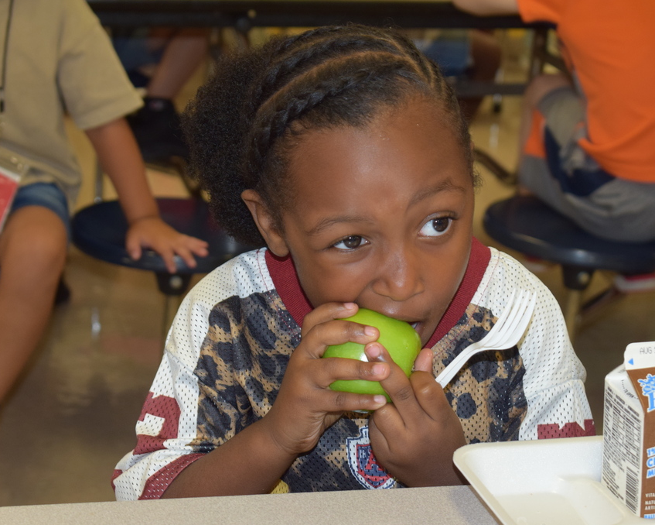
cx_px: 316
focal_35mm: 94
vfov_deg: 16.4
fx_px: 1814
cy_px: 262
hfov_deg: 20.5
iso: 900
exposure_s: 1/60
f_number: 5.6
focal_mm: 55
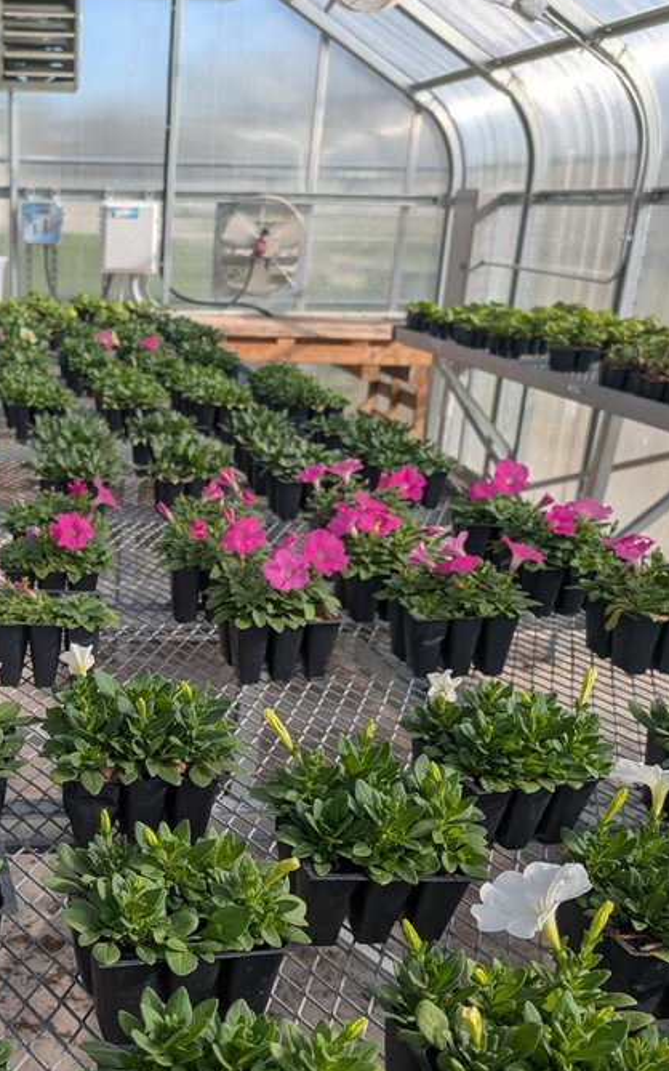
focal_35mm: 39
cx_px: 63
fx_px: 1138
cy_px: 794
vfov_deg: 48.6
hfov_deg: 31.2
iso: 20
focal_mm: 6.9
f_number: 1.68
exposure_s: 1/615
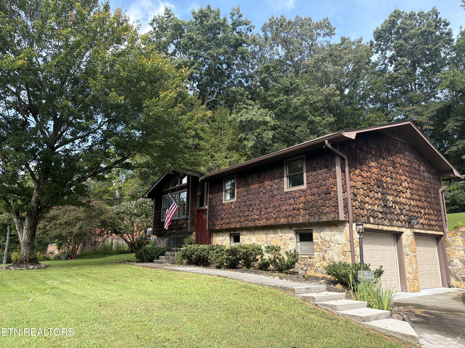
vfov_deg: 56.8
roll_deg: -1.8
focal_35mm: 24
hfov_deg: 71.6
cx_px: 232
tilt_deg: +13.2
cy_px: 174
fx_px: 322
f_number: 1.78
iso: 80
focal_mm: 6.76
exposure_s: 1/967
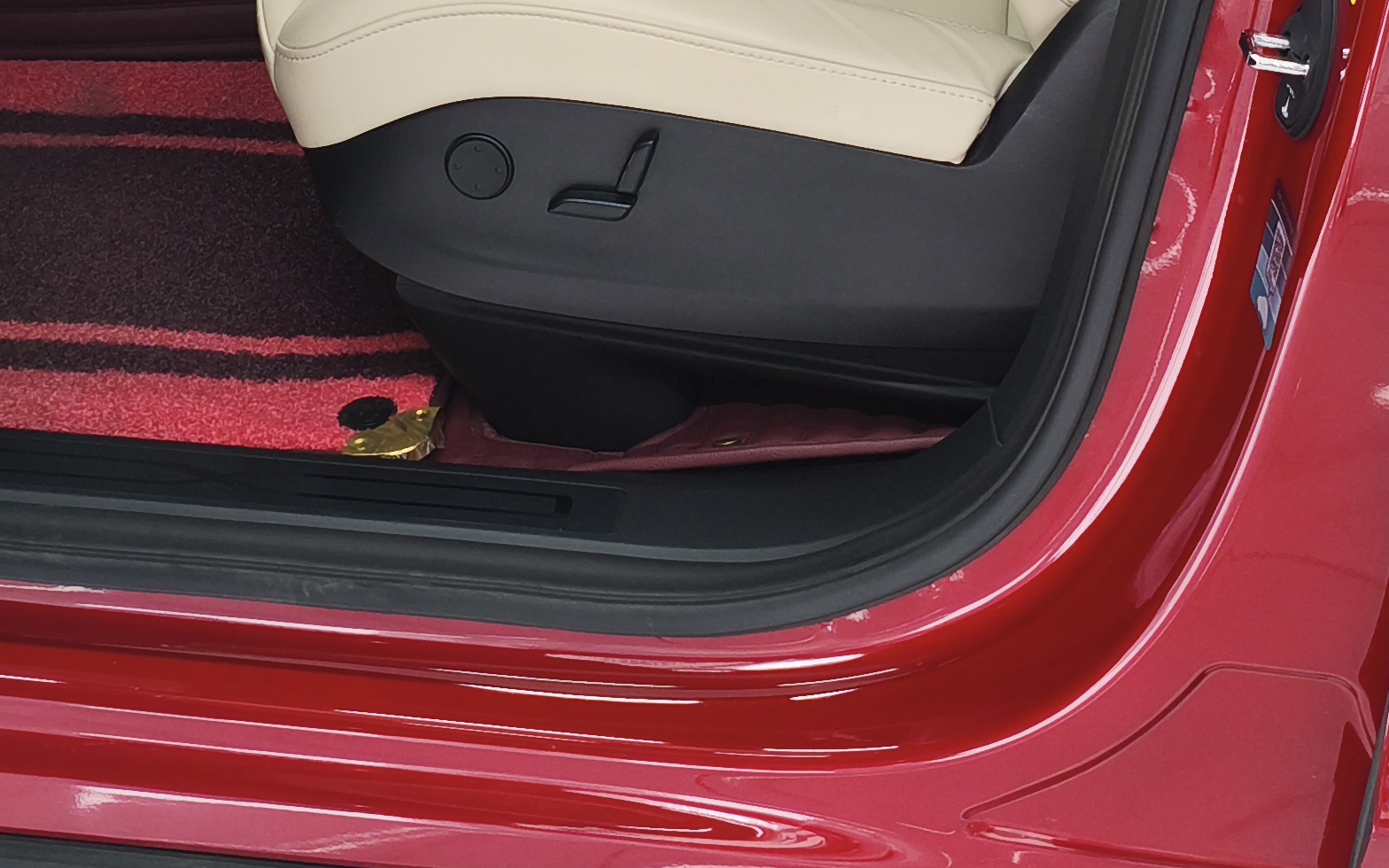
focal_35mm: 72
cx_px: 632
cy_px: -329
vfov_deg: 16.8
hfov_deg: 28.6
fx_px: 2726
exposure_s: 1/100
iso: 160
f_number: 1.5
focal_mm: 4.94
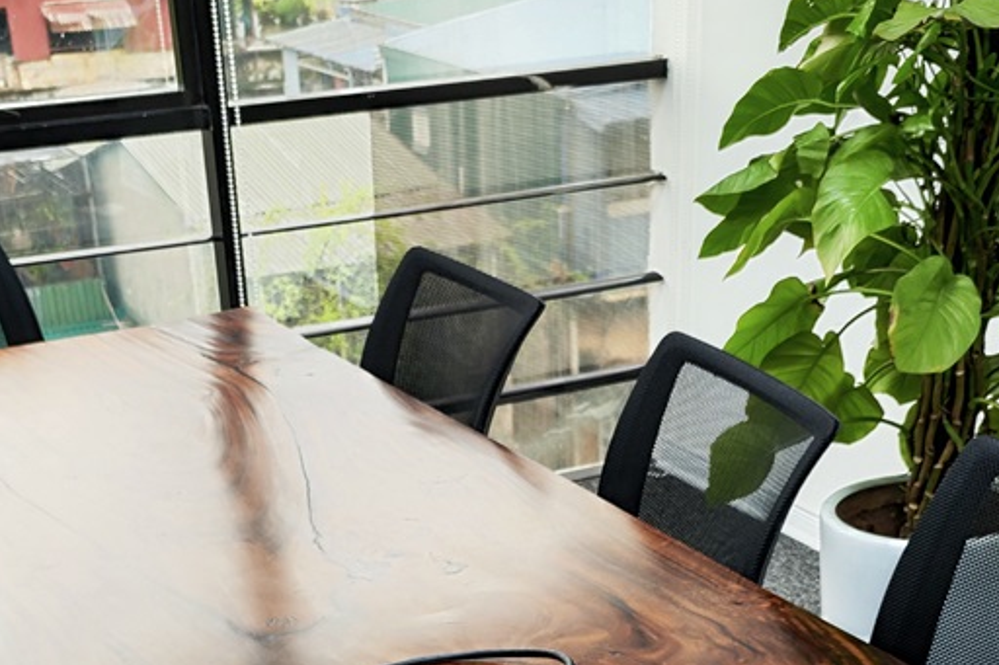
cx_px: 504
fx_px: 1803
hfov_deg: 31.0
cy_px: 840
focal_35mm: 65
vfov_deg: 19.4
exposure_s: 1/100
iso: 80
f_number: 1.9
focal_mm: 6.92
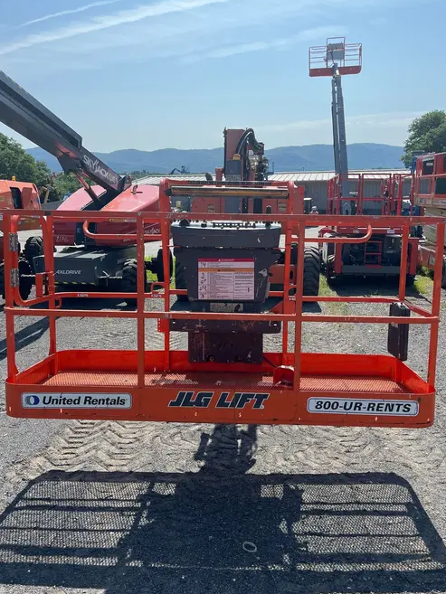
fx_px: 498
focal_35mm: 29
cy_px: 297
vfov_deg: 61.7
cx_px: 234
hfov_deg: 48.2
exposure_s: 1/3413
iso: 50
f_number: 1.6
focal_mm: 5.1
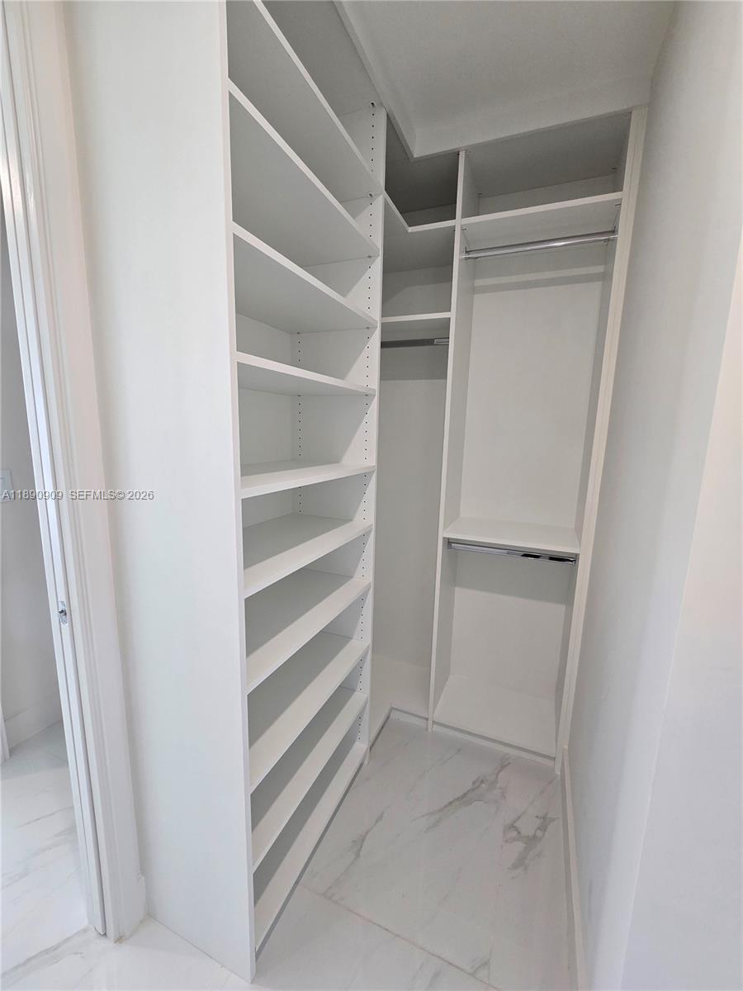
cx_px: 372
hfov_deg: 89.9
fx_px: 372
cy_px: 496
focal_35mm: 13
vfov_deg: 106.2
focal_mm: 2.2
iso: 200
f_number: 2.2
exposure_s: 1/60.2
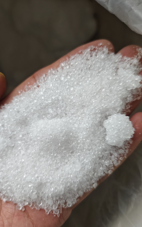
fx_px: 155
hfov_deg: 49.2
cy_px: 115
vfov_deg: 72.5
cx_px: 64
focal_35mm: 25
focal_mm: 5.56
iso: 1592
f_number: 1.88
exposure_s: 1/50
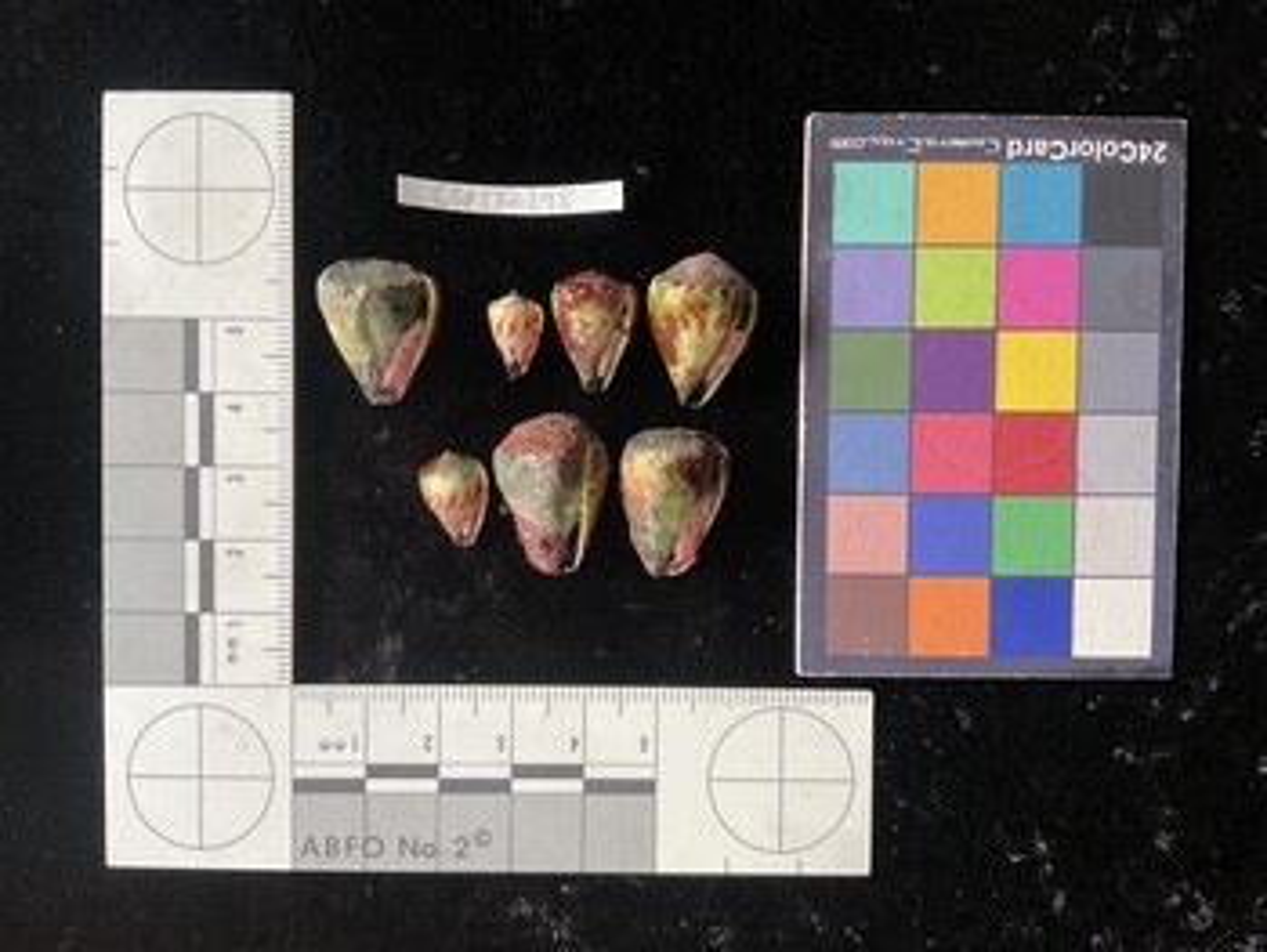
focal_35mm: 29
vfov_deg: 48.3
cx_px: 634
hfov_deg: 61.6
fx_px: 1062
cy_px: 476
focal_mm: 3
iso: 125
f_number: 1.8
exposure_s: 1/60
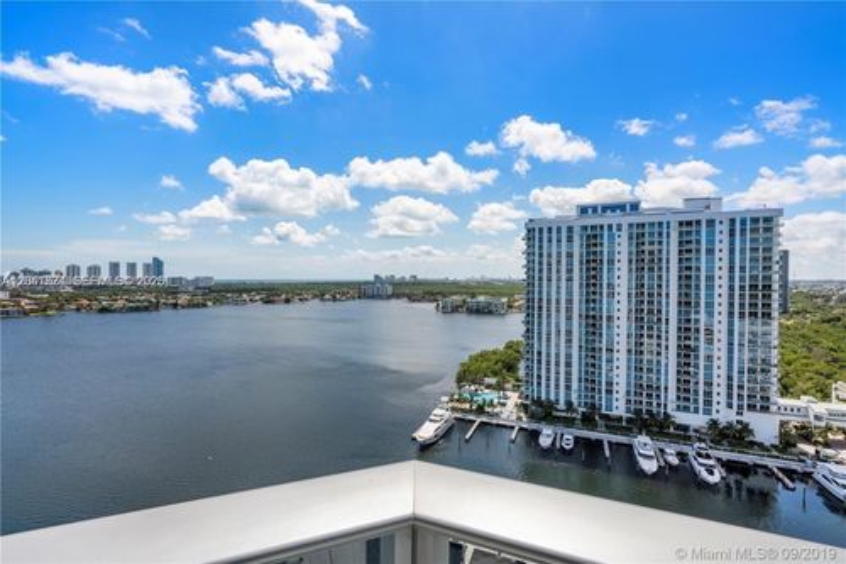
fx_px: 376
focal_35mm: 16
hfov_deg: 96.8
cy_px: 282
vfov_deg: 73.7
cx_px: 423
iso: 100
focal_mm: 16
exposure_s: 1/320
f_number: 10
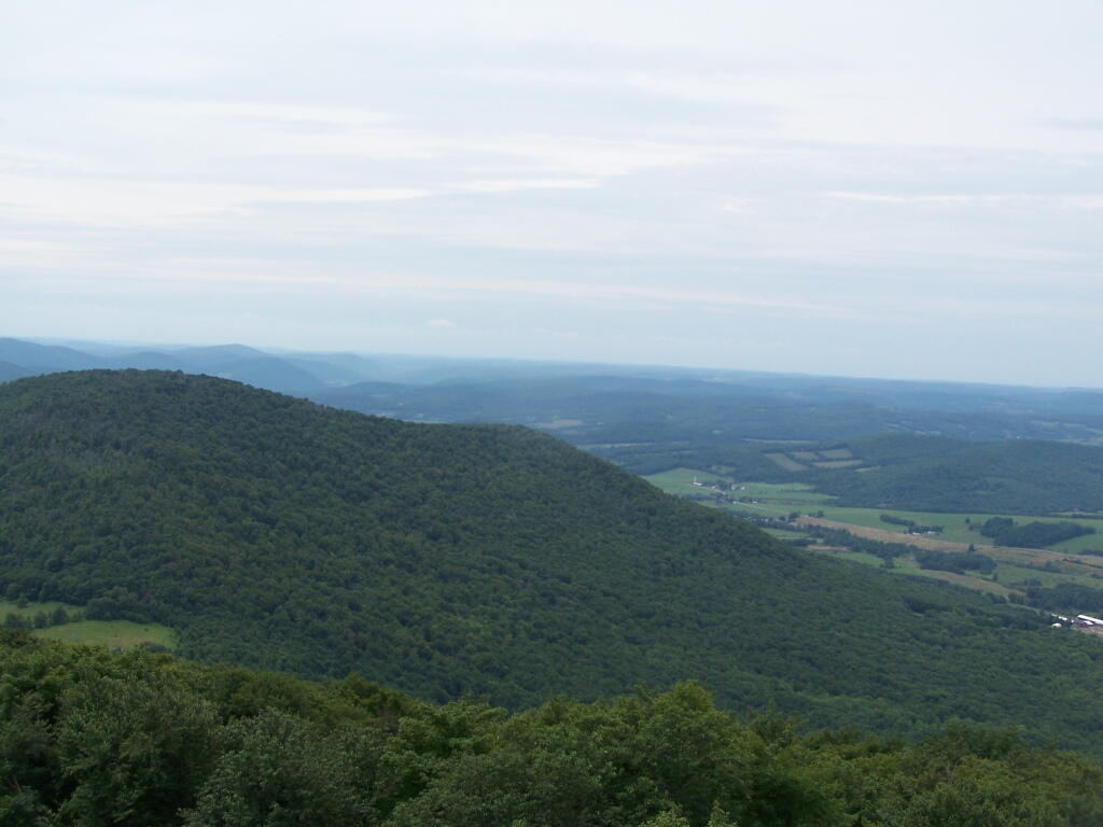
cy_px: 414
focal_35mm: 48
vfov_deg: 30.3
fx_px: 1529
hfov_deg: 39.7
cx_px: 552
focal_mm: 8
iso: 80
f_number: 4
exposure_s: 1/1000
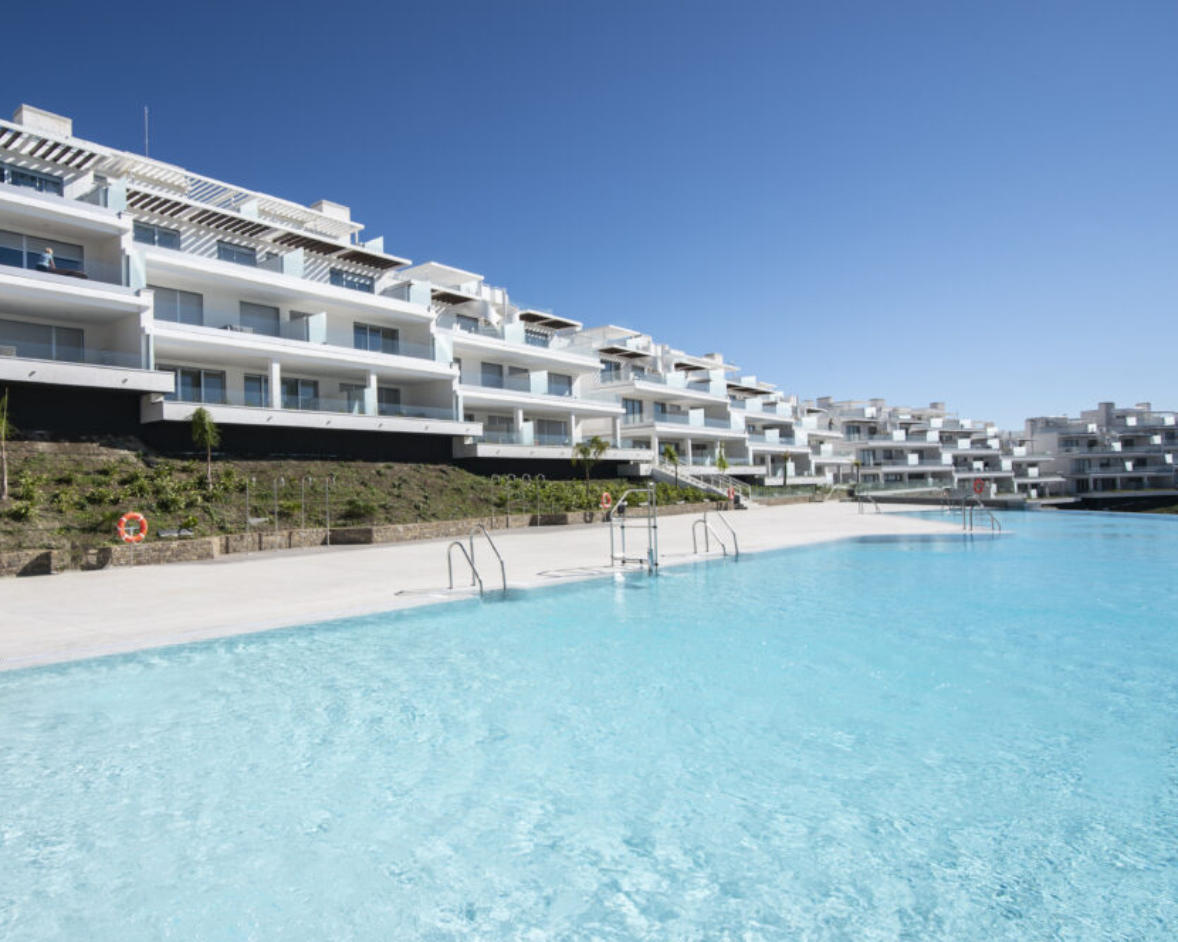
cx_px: 453
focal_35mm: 22
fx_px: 767
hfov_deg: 73.9
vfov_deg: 63.1
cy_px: 468
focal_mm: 19
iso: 100
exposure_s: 1/250
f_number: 11
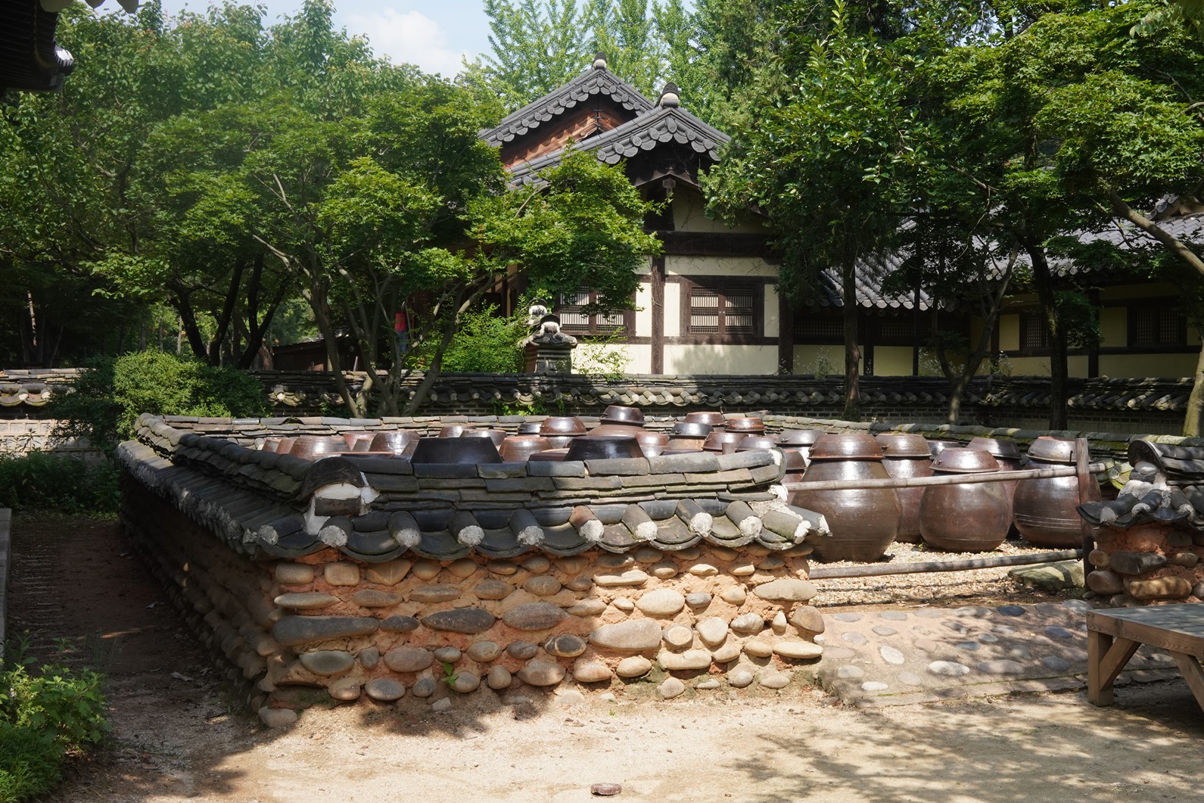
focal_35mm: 44
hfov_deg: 44.2
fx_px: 1472
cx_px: 745
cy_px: 371
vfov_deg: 30.5
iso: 800
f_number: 18
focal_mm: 35
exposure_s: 1/200
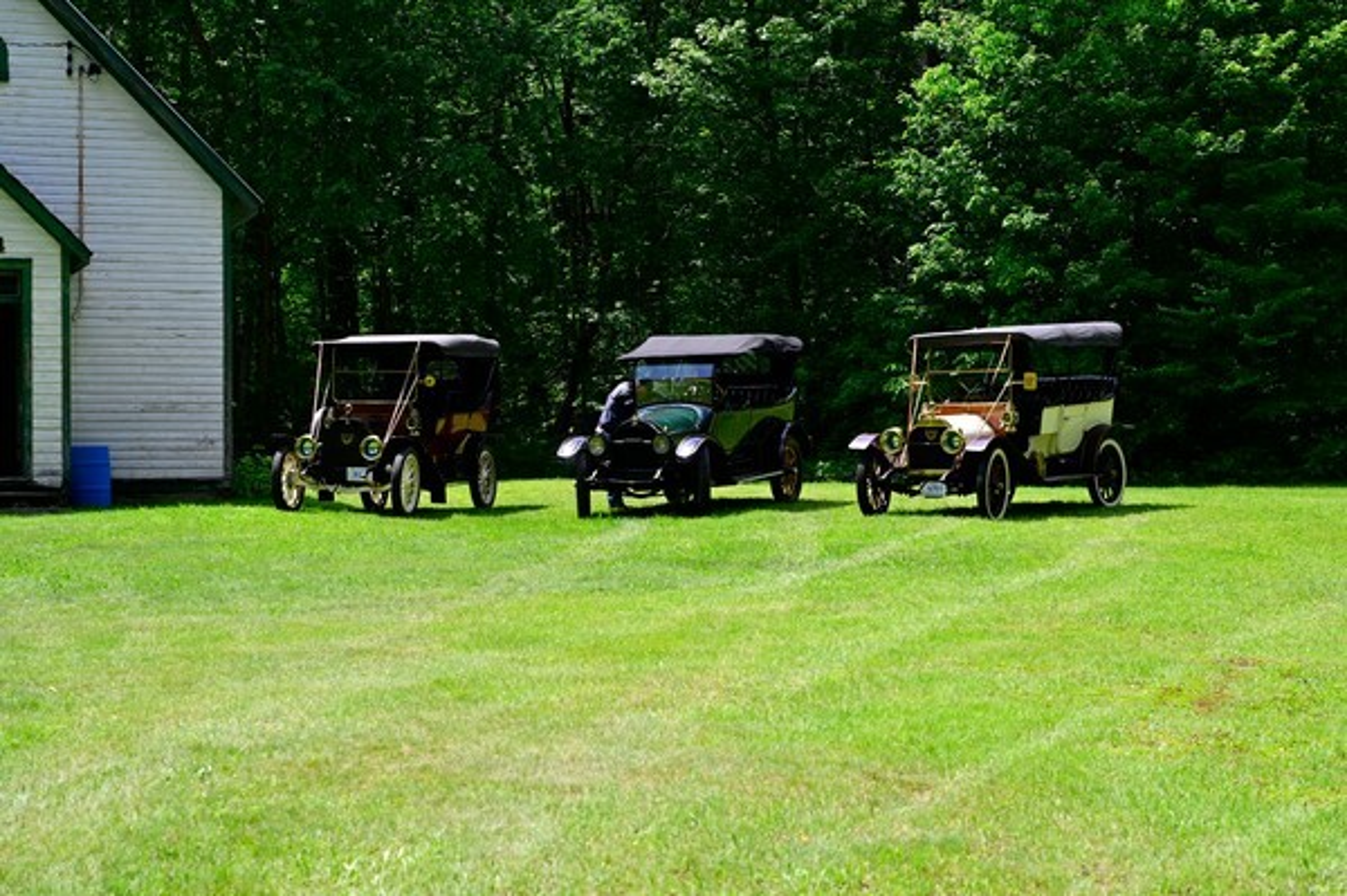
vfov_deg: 23.0
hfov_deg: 34.0
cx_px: 674
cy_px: 448
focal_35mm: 59
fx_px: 2206
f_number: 6.3
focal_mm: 59
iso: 500
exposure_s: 1/1250
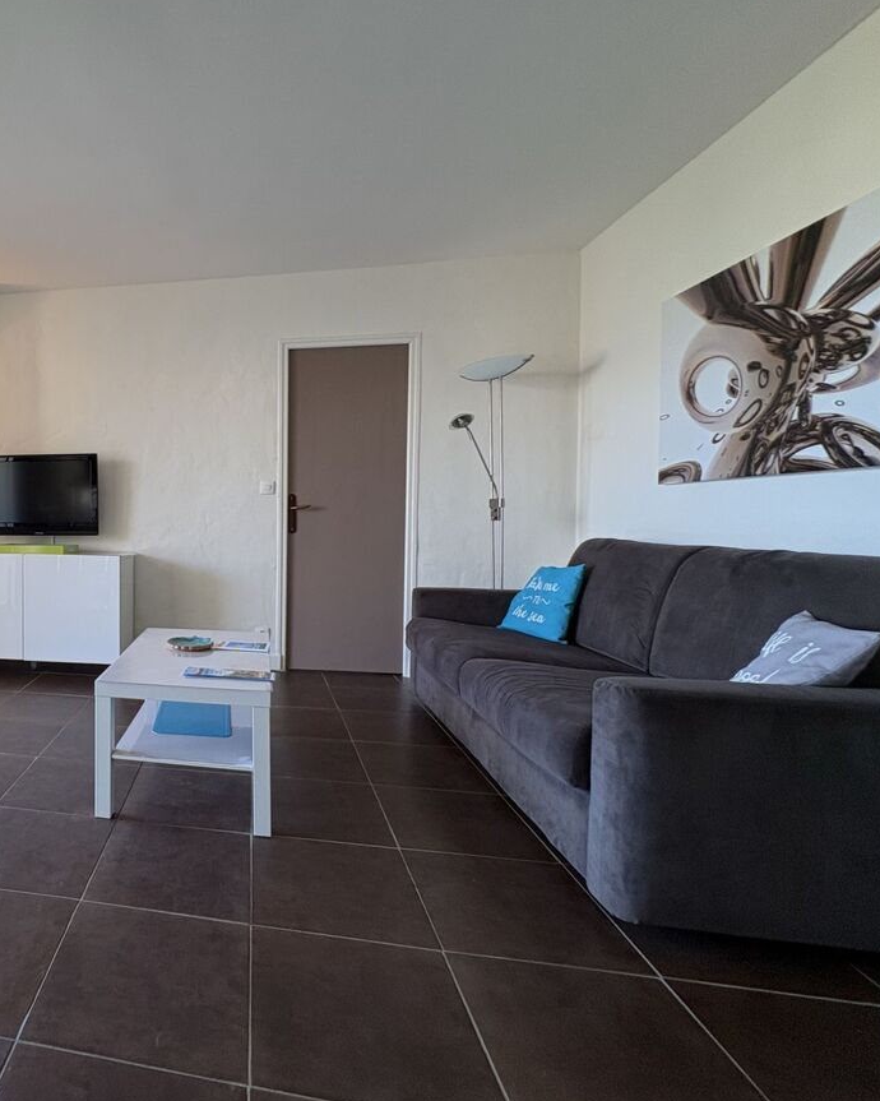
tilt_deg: -2.8
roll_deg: -0.9
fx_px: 619
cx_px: 128
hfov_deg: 62.2
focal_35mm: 19
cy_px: 537
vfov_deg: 83.3
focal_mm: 2.22
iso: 125
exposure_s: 1/100
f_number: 2.2
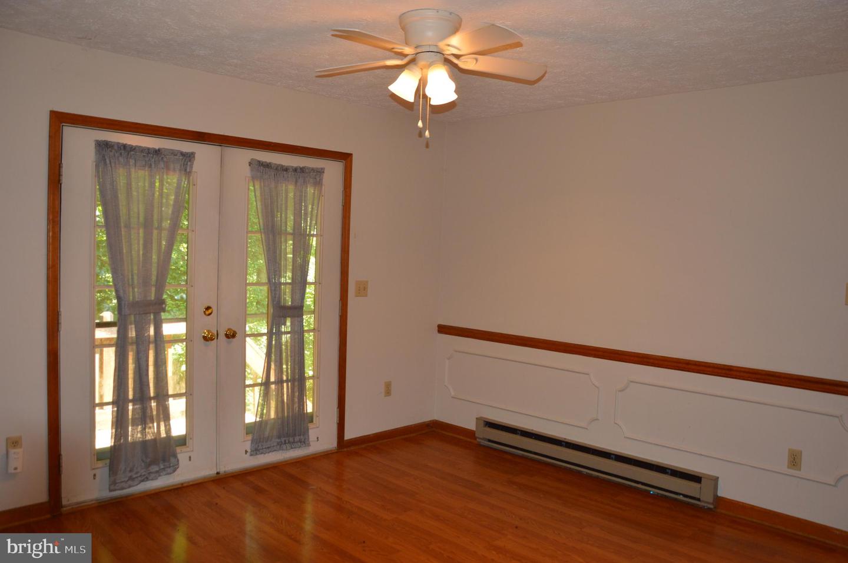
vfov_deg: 47.8
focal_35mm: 27
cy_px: 282
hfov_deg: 67.4
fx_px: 635
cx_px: 424
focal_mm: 18
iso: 400
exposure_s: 1/80
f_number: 4
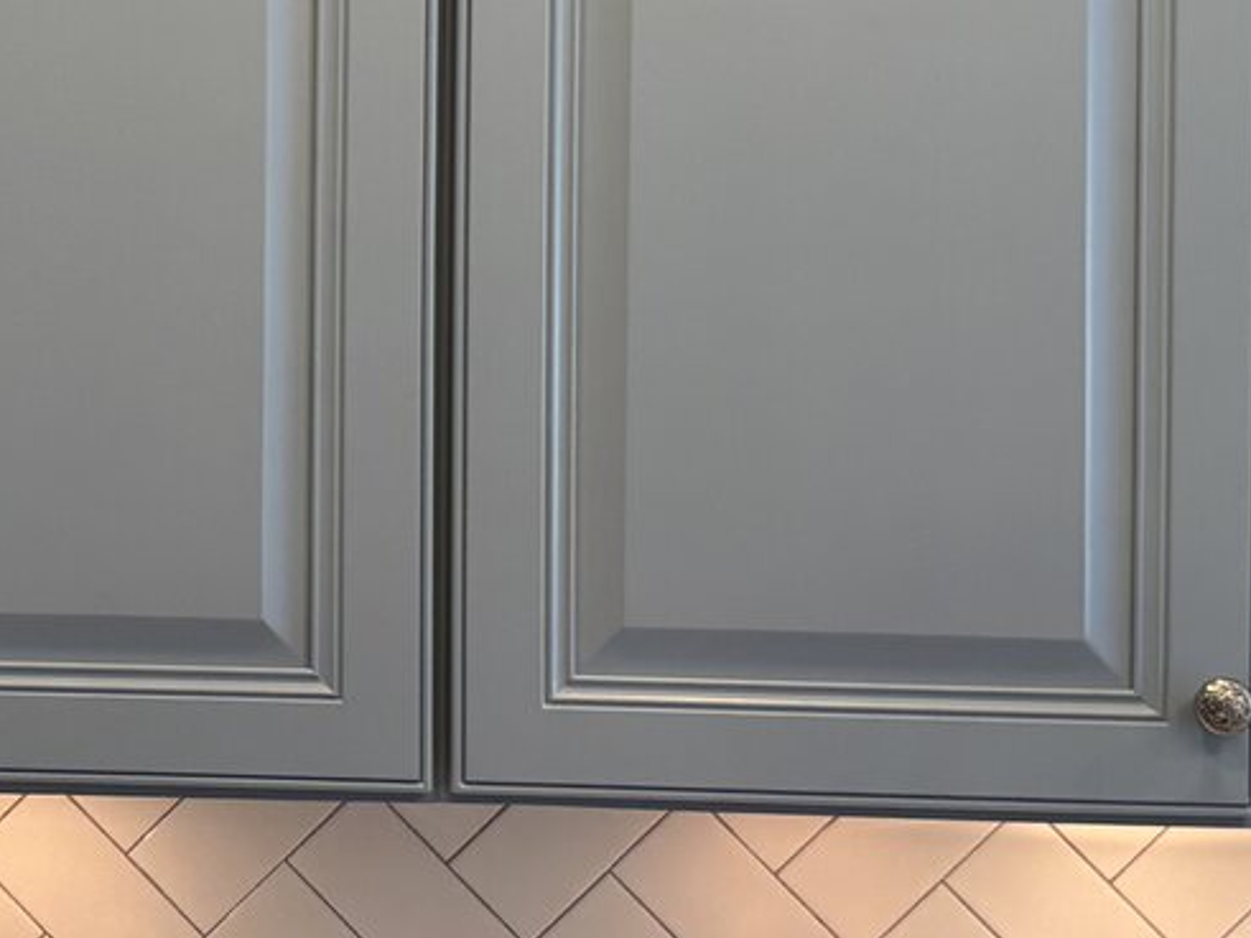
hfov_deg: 21.2
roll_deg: -0.2
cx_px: -99
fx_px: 3179
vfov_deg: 16.7
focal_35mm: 88
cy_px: 293
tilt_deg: +2.4
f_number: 1.78
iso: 125
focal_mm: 6.76
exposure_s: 1/60
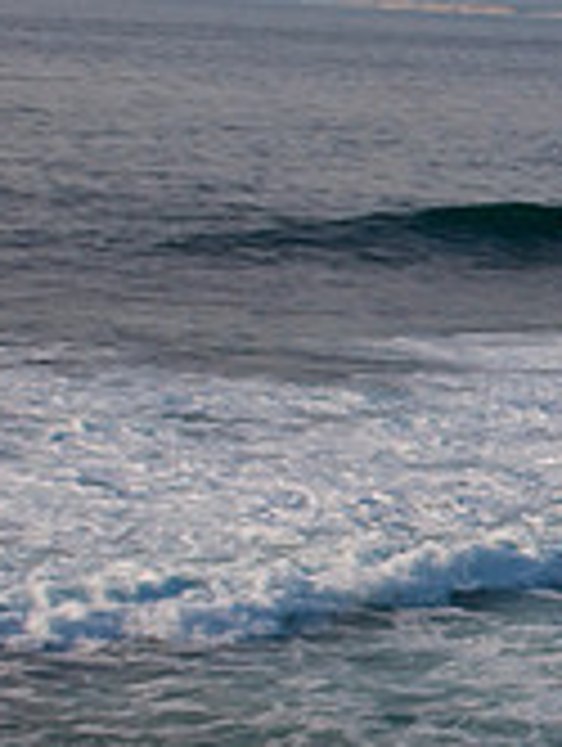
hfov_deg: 8.6
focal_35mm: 161
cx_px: 1245
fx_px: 3476
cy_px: 637
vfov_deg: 12.2
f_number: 7.1
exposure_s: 1/1000
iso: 200
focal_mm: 32
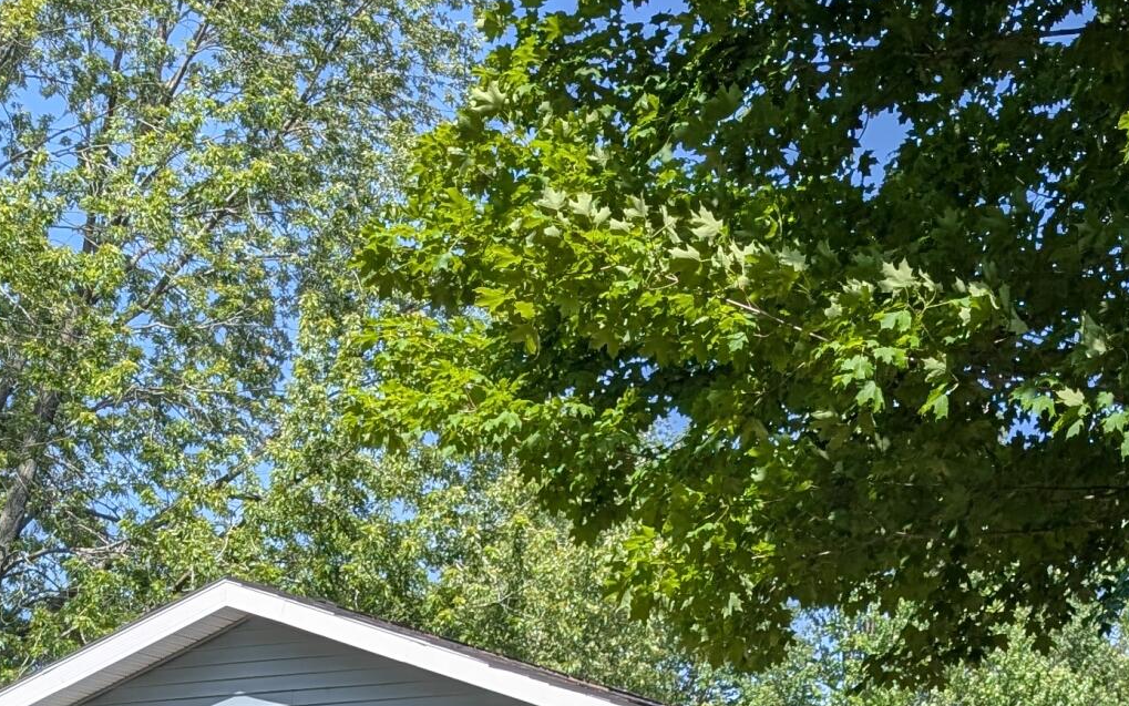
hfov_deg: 27.1
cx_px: 853
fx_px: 2308
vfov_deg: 15.9
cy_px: 1080
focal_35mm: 75
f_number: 1.68
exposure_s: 1/687
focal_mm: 6.9
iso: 18
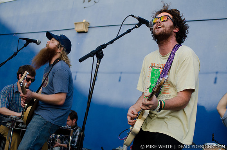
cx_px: 114
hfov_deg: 37.9
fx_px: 330
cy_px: 75
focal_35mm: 52
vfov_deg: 25.6
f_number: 3.8
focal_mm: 35
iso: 200
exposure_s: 1/1000
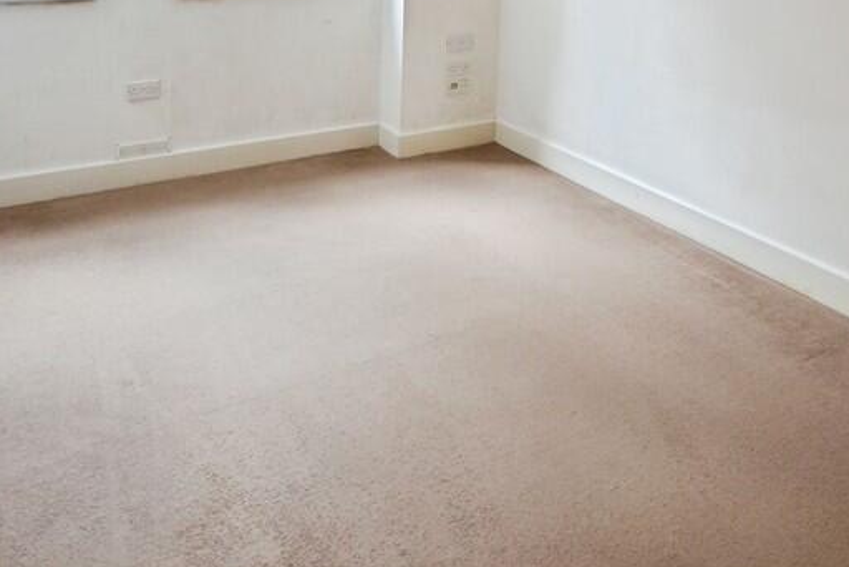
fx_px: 708
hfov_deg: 60.9
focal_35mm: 30
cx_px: 544
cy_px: 89
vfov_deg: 41.2
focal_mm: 10
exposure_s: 1/80
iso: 400
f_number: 4.5
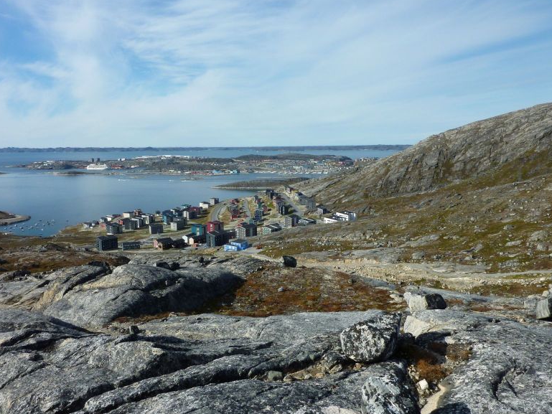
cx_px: 272
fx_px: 415
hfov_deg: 67.3
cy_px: 210
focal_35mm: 26
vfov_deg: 53.1
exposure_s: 1/400
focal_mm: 4.1
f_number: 5.6
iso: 80
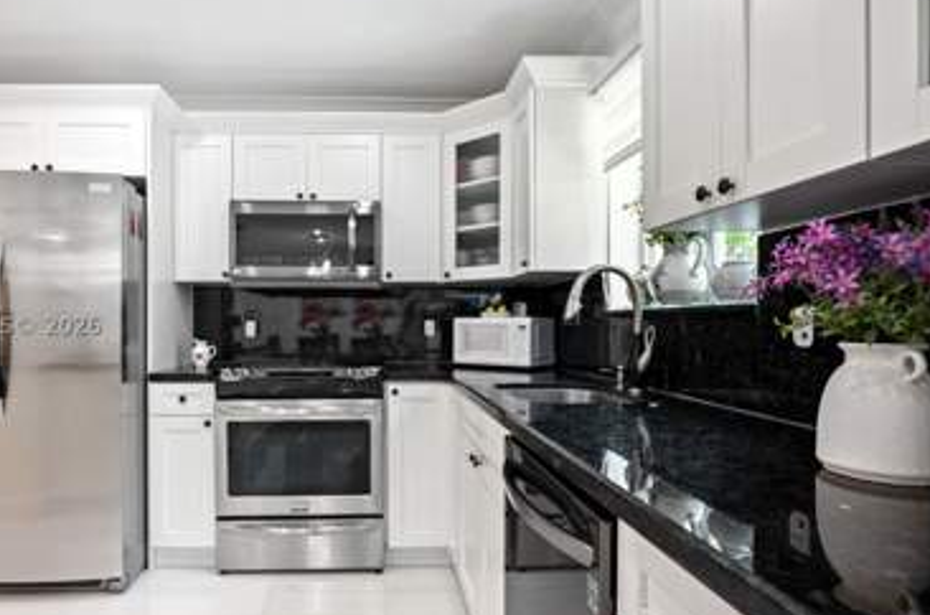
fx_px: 541
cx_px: 384
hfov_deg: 80.6
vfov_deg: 59.2
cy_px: 323
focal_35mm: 21
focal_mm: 16
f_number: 2.8
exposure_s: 1/20
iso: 200
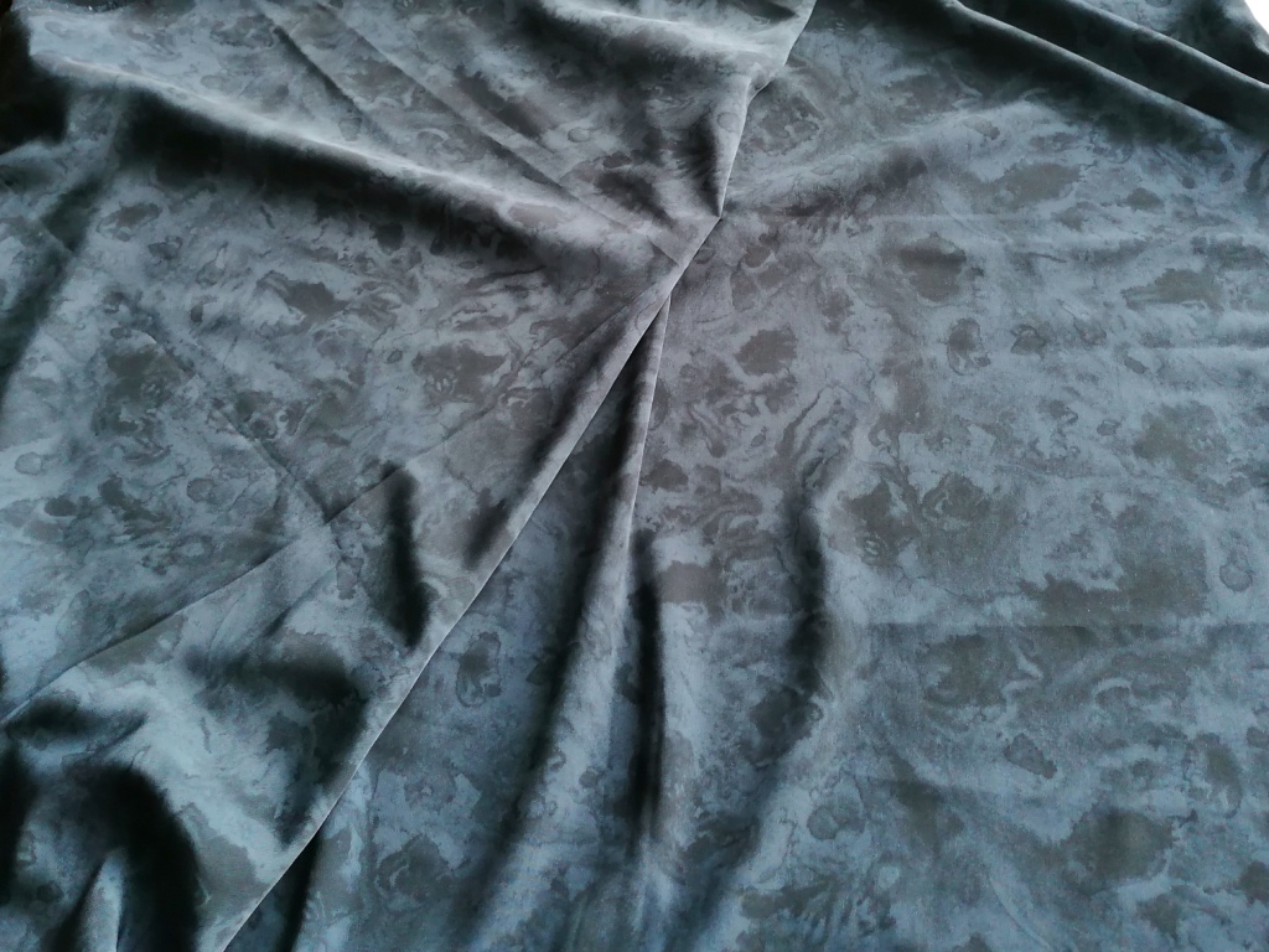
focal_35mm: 27
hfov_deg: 65.3
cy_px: 476
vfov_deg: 51.4
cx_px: 634
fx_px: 990
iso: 200
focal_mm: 4.75
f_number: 1.8
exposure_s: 1/100
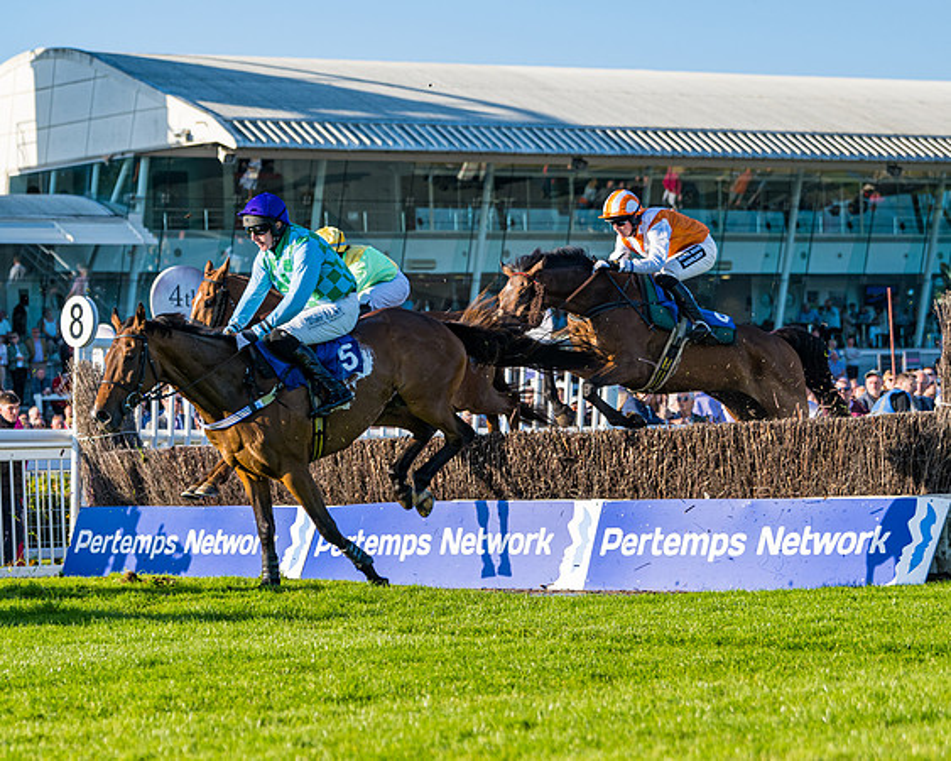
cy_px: 430
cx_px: 303
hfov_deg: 13.9
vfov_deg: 11.2
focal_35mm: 138
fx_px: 3881
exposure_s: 1/1250
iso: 200
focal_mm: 98
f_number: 4
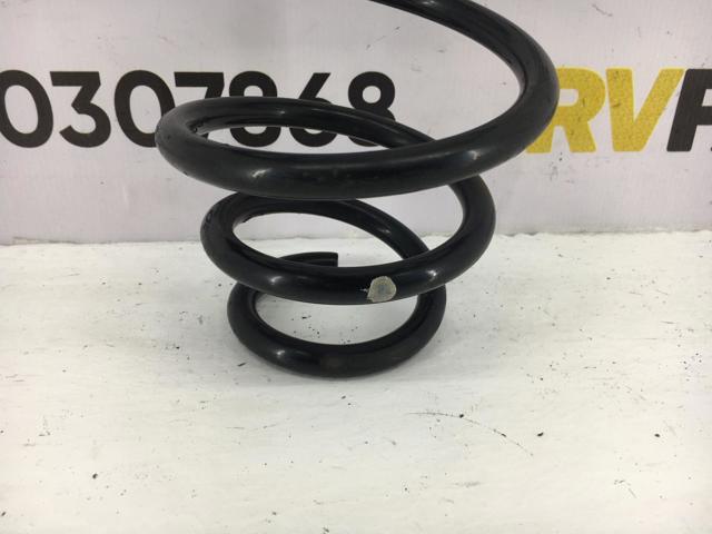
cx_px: 356
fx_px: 596
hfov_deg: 61.7
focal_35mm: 29
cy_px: 267
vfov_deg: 48.2
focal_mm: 4.15
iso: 25
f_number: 2.2
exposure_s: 1/50
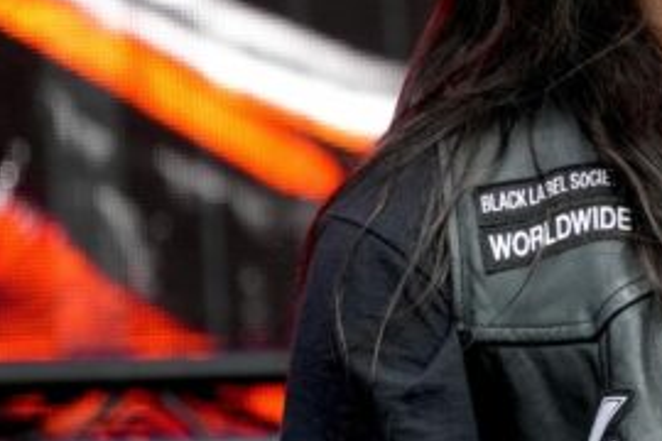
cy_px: 69
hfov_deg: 3.1
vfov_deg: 2.0
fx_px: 12393
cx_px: 934
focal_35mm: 674
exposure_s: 1/250
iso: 1250
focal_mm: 158
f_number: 5.6
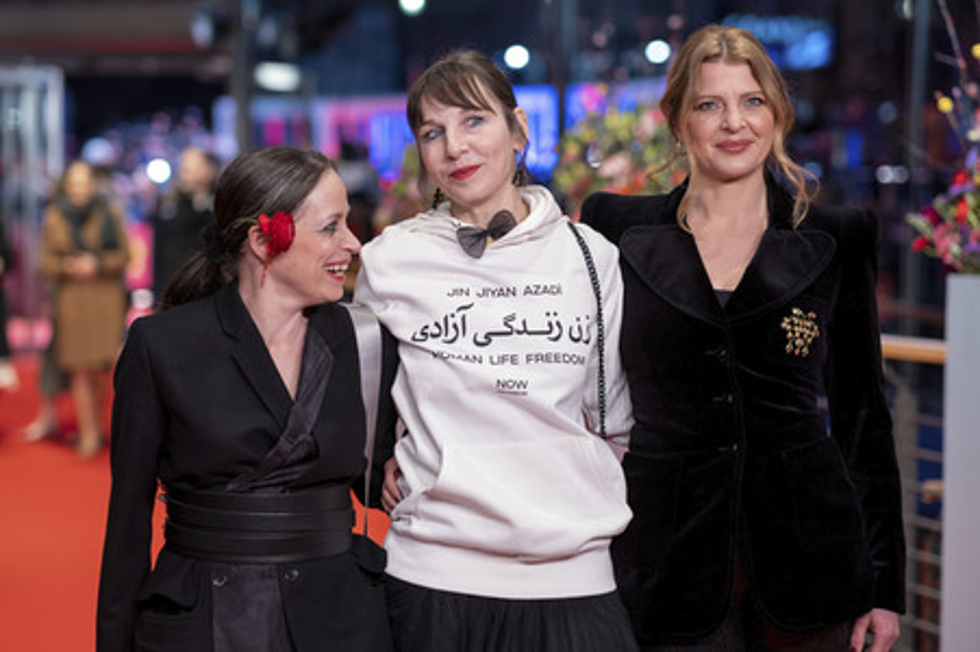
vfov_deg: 16.2
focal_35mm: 84
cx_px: 490
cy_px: 326
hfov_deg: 24.2
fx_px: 2285
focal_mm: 56
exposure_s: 1/150
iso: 500
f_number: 1.8
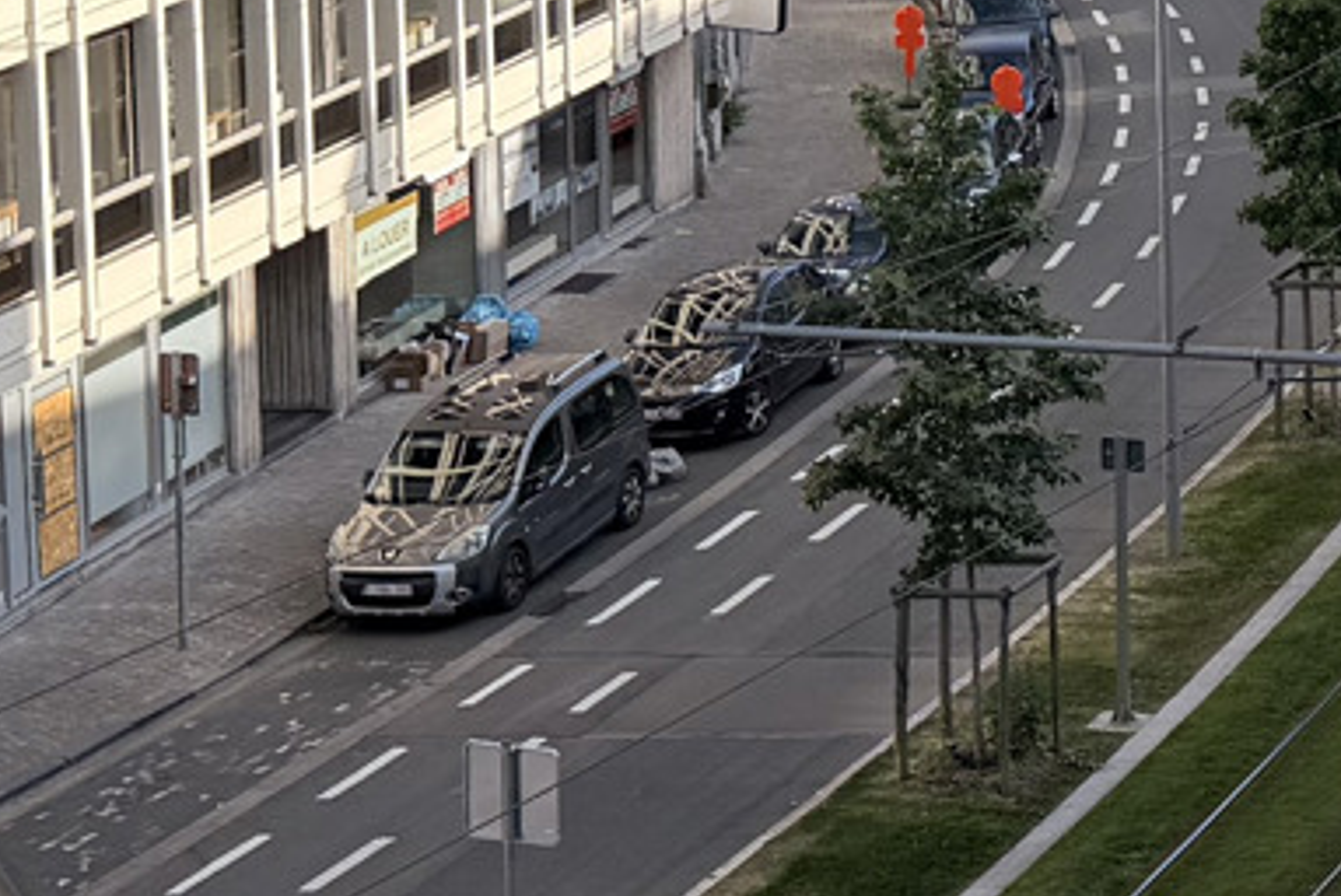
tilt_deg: -5.0
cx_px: 1989
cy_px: -364
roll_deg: +0.8
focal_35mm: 125
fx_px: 4660
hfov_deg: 15.2
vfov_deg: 10.7
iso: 80
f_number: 1.78
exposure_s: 1/3145
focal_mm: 6.76
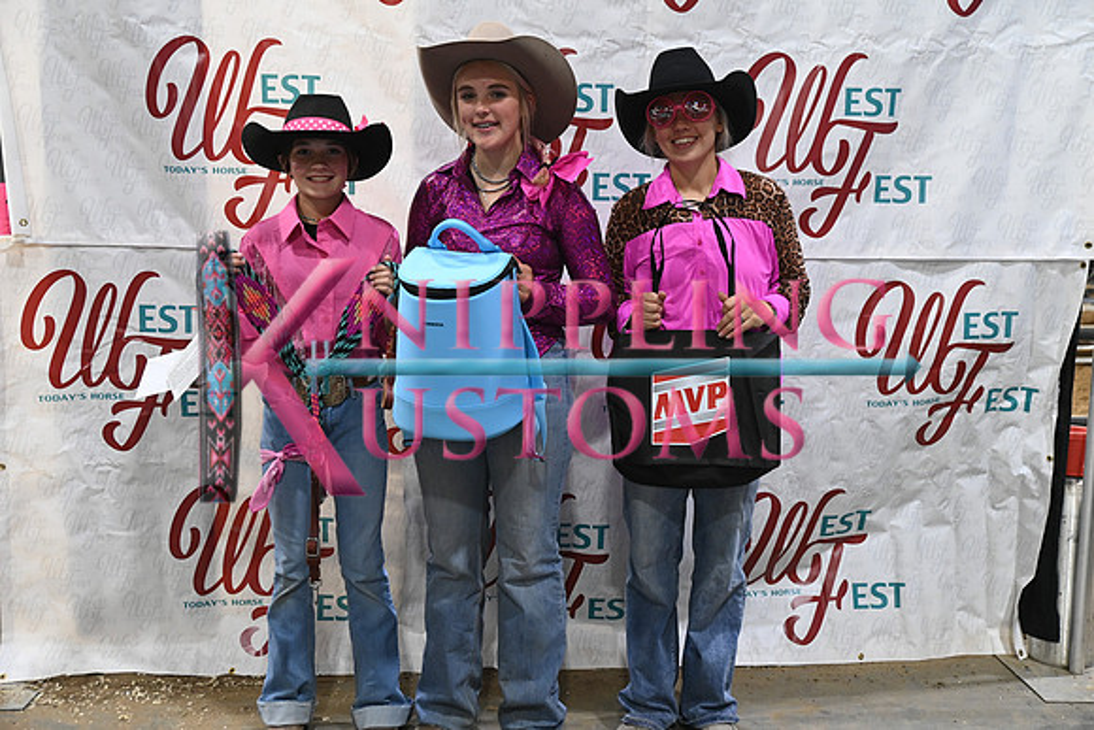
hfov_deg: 46.4
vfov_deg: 31.9
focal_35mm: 42
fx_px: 1277
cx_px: 547
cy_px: 365
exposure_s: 1/250
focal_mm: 42
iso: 5000
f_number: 3.2
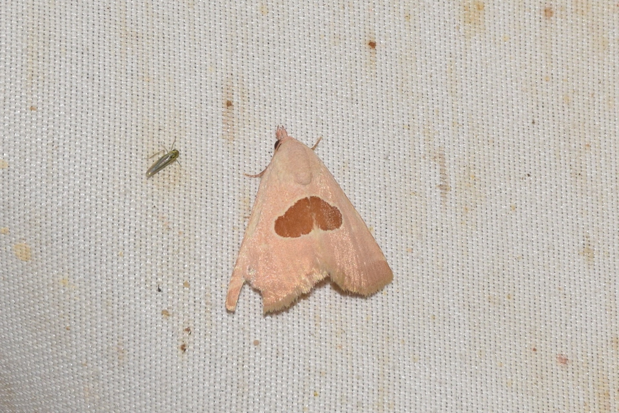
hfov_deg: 9.8
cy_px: 206
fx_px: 3611
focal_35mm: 210
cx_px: 310
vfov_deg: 6.5
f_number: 14
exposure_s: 1/200
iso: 400
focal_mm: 140
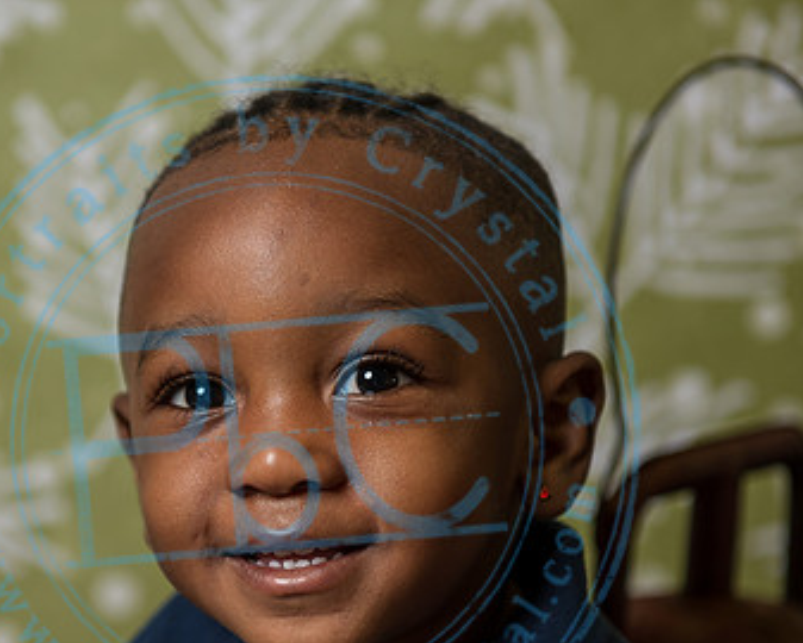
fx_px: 2687
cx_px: 257
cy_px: 439
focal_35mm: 113
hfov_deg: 16.9
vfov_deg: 13.6
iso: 200
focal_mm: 70
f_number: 4
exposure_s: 1/200
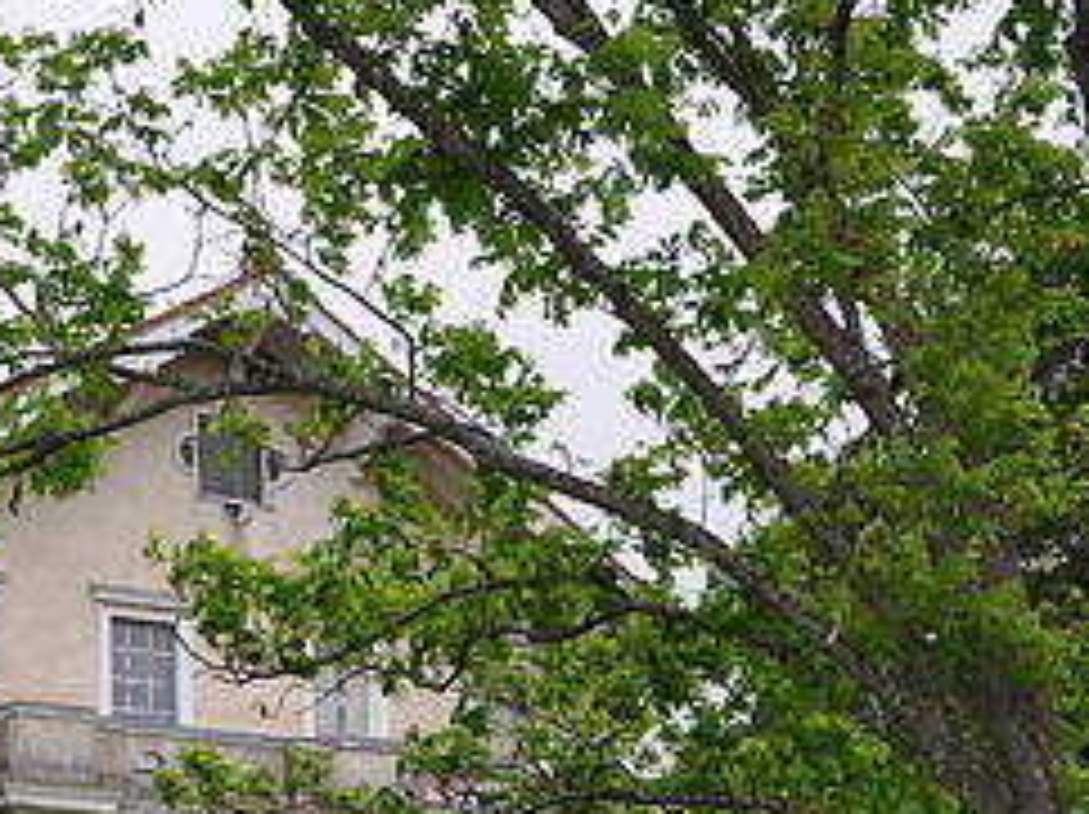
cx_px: 230
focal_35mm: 76
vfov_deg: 19.1
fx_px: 2389
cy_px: 713
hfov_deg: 25.3
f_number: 3.8
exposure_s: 1/125
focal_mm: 22
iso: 400
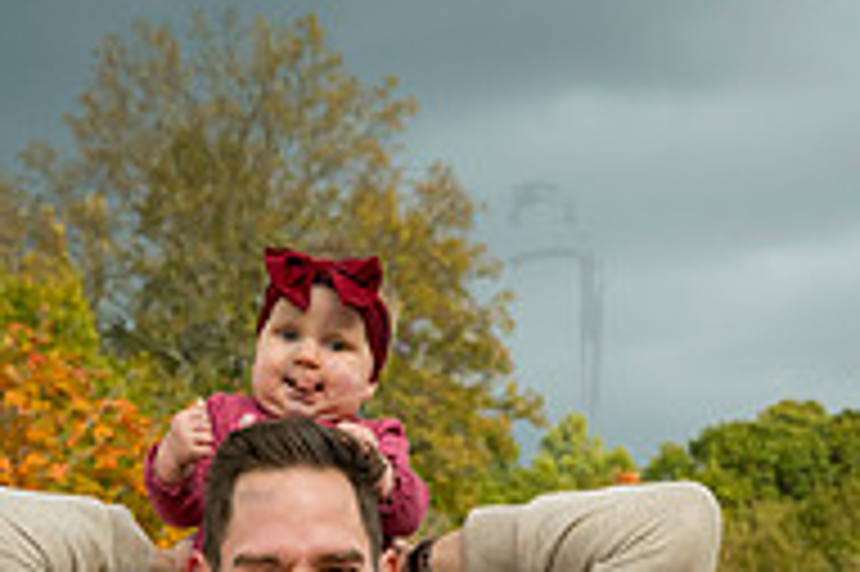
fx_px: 2363
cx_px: 405
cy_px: 766
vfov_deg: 13.3
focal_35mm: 99
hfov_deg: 20.6
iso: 400
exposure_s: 1/500
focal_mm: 42
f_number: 6.3
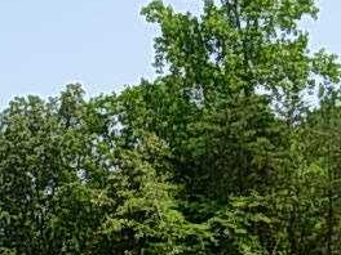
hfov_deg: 21.0
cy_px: 238
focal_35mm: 92
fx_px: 906
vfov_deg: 15.8
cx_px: 52
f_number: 2.9
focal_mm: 6.3
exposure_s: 1/790
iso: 79
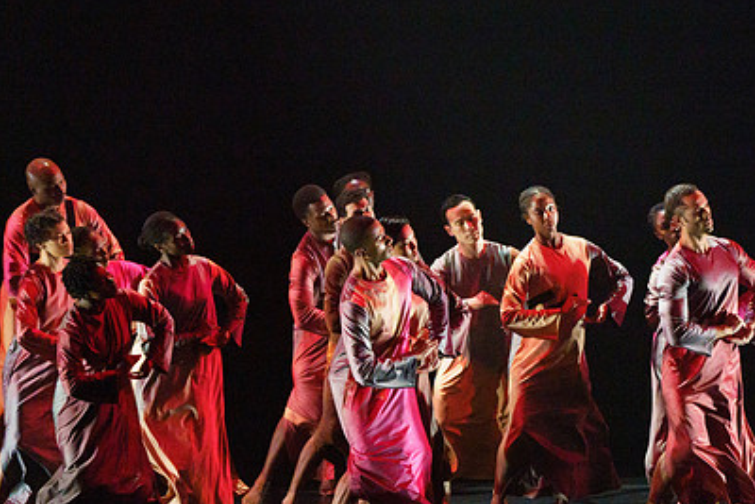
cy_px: 254
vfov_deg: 3.7
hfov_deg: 5.6
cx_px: 527
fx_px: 7783
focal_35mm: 371
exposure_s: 1/250
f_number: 5.6
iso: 5000
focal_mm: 256
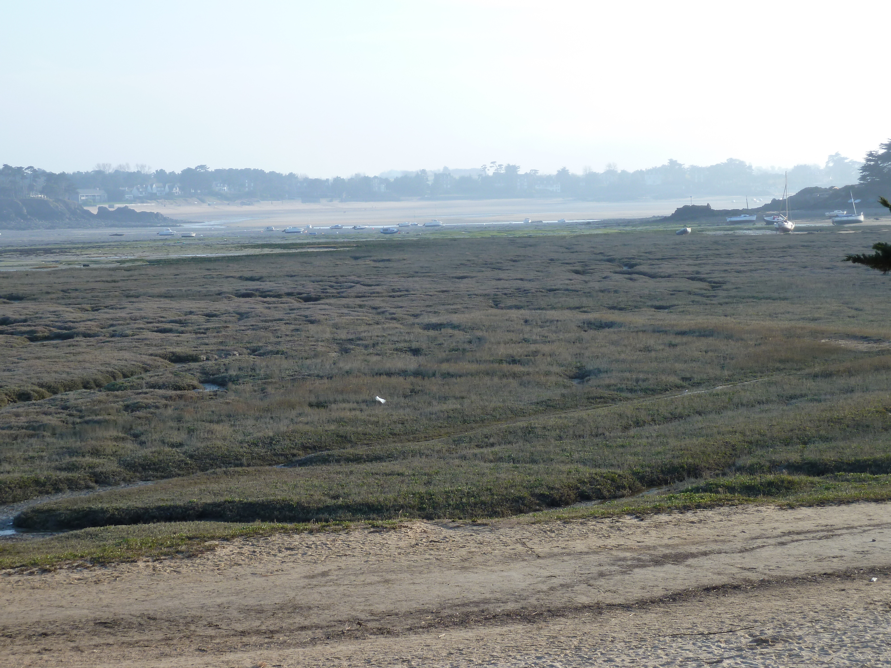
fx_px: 1725
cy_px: 334
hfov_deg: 29.0
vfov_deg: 21.9
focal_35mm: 67
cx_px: 446
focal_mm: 11
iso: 80
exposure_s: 1/250
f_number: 4.1
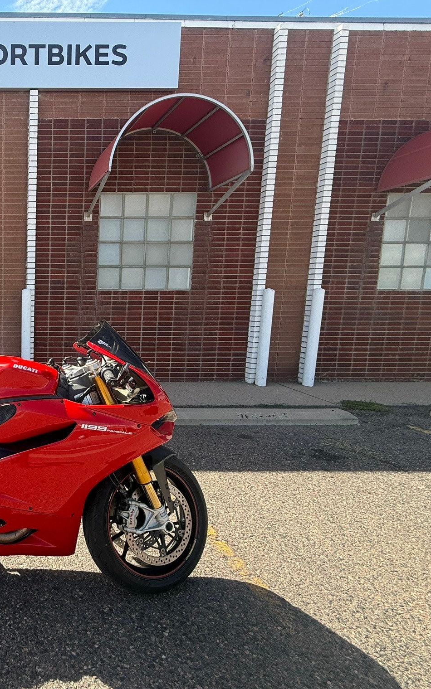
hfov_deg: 48.1
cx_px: -10
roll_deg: +0.8
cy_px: 344
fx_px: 376
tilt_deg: -6.1
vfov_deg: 85.1
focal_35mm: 20
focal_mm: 2.22
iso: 64
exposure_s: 1/448
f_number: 2.2
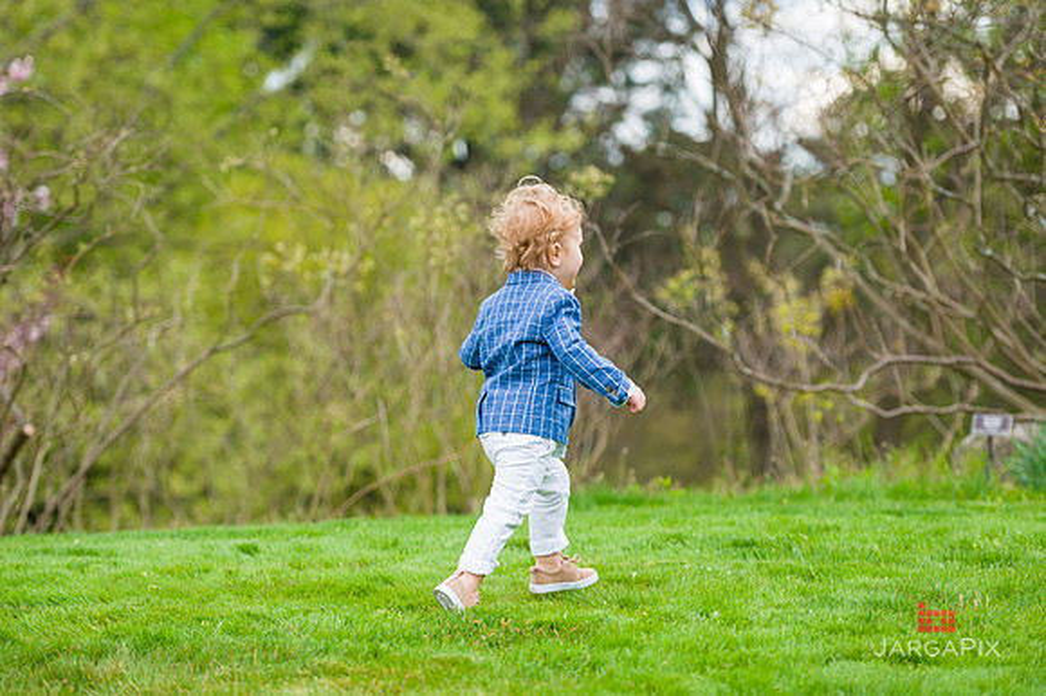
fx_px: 3252
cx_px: 523
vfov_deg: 12.2
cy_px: 348
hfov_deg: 18.3
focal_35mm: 112
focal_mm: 112
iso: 200
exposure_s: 1/640
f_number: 3.5
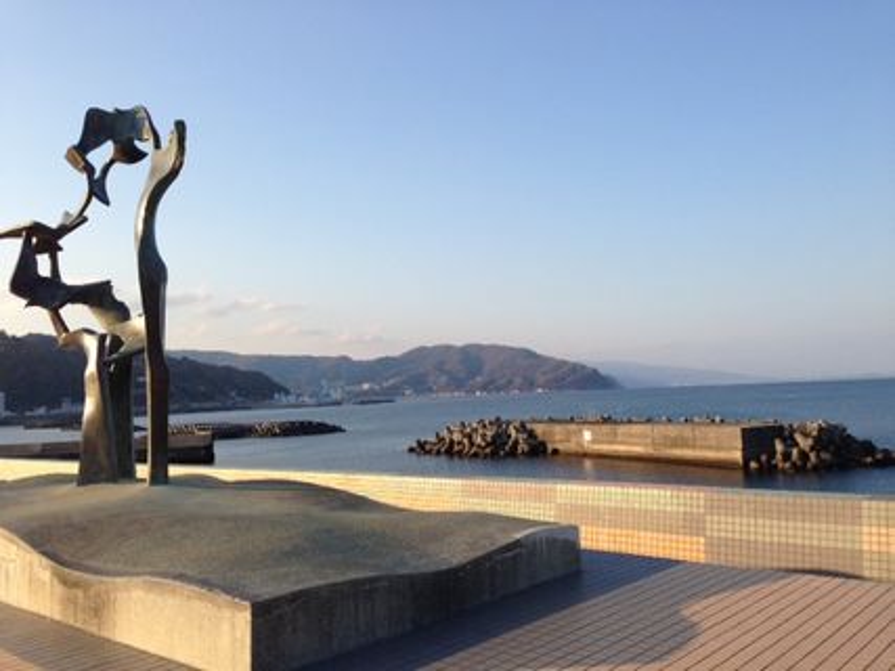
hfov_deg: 55.4
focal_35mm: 33
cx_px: 448
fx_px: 853
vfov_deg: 42.9
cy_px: 336
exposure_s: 1/834
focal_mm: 4.13
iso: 50
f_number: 2.4
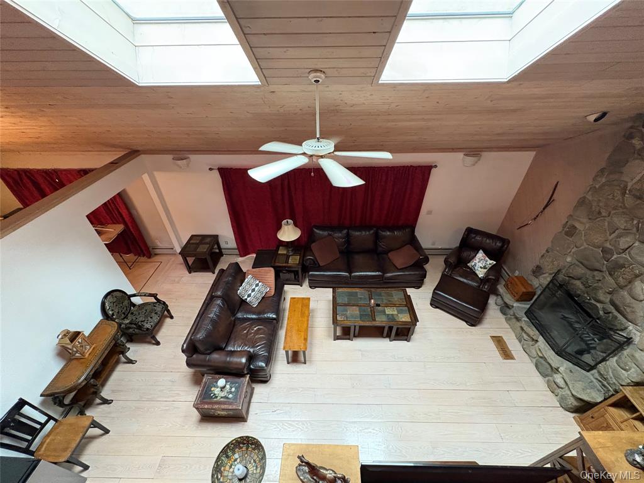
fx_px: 260
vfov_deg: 85.7
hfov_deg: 102.1
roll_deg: +1.2
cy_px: 242
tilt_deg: -37.7
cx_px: 322
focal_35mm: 14
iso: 640
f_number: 2.2
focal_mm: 2.22
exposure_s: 1/60
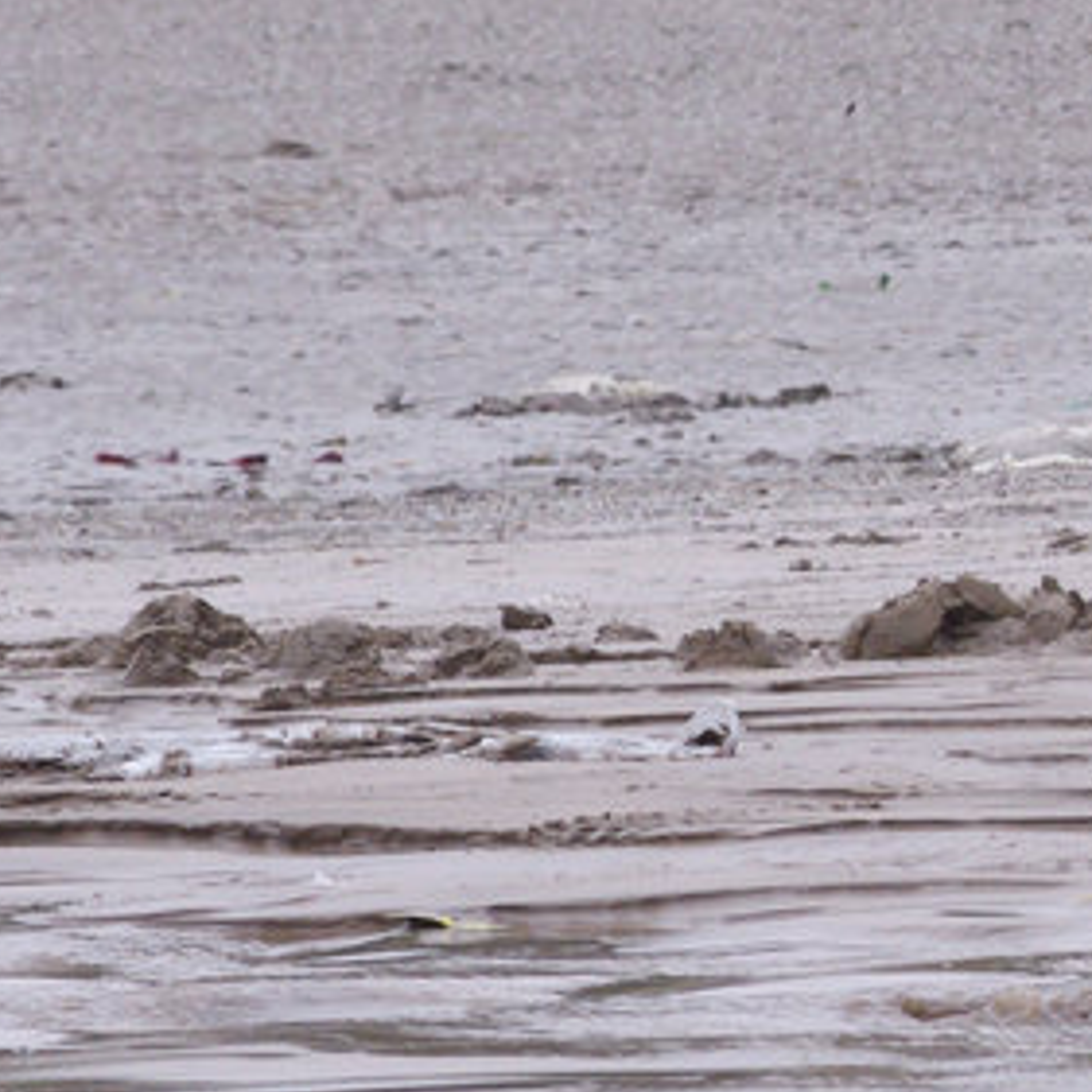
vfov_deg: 3.1
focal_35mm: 564
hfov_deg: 3.1
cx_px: 1694
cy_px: 350
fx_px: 20129
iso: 800
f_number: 14
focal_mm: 125
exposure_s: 1/400
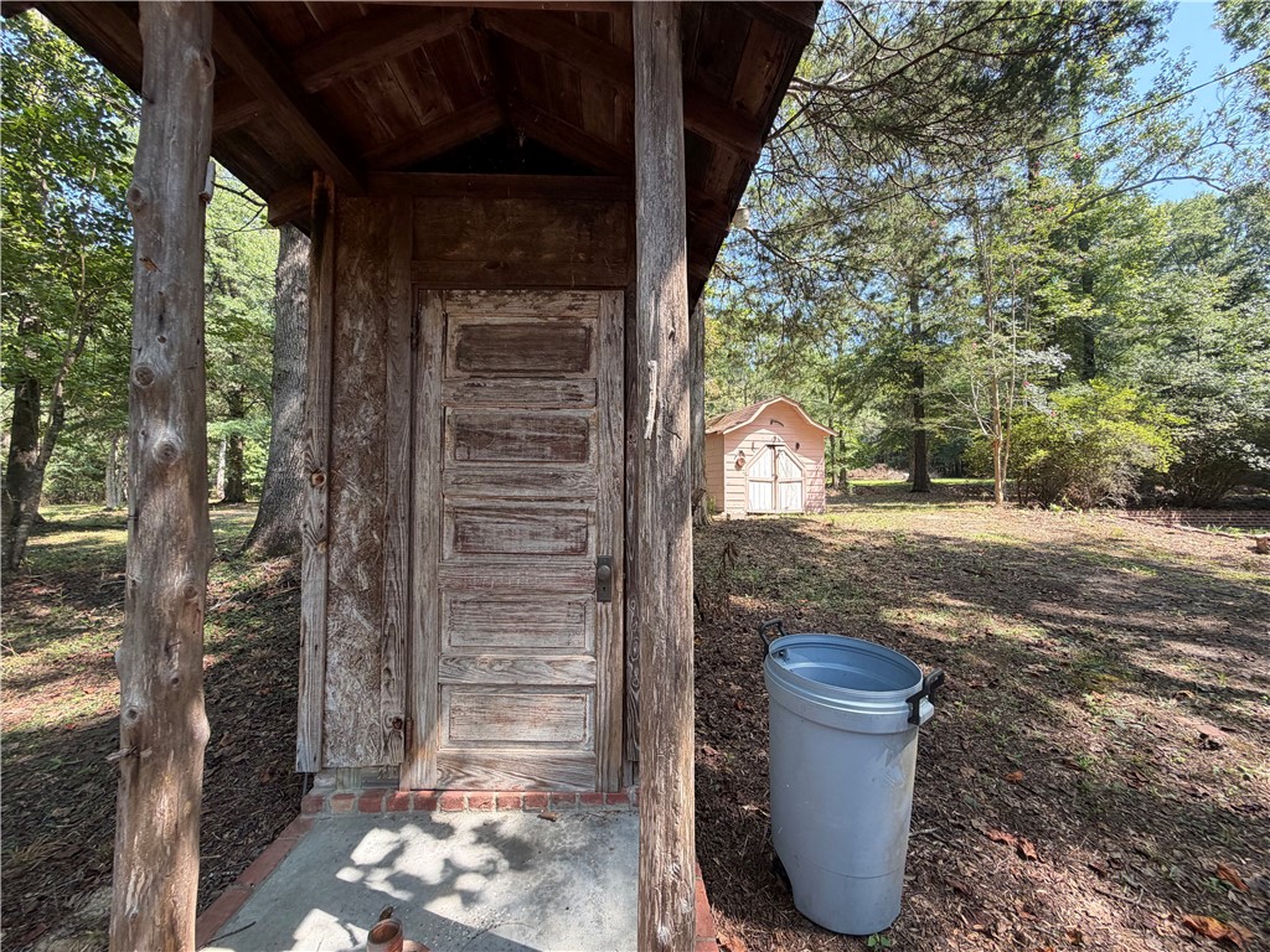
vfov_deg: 85.7
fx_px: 514
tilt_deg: -1.1
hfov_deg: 102.1
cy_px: 476
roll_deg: -0.4
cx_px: 635
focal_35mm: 14
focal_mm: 2.22
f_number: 2.2
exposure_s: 1/162
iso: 64
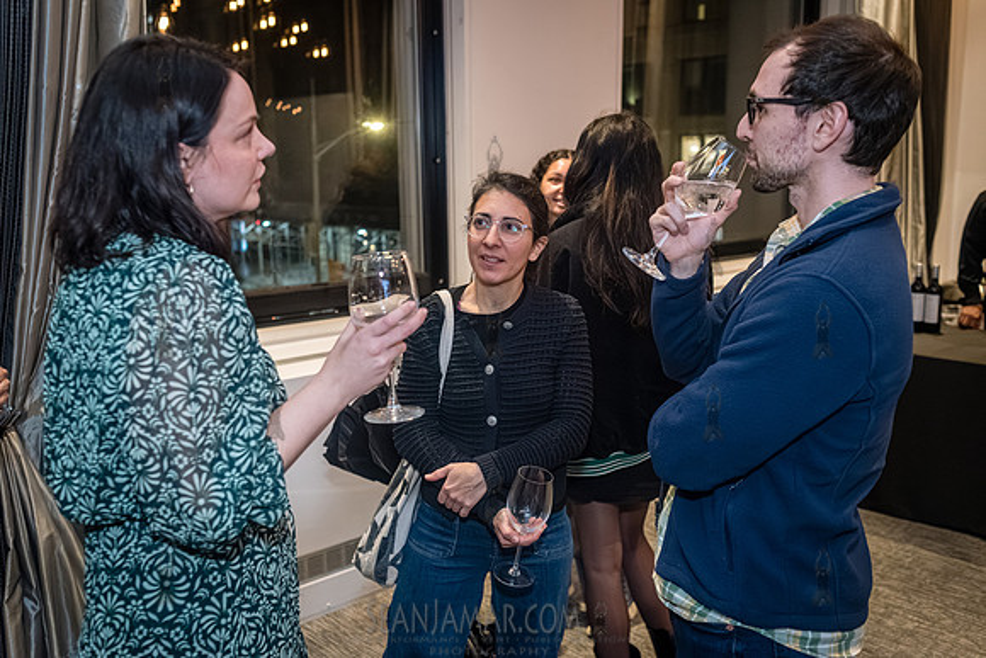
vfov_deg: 37.9
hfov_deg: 54.4
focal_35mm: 35
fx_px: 959
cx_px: 493
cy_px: 329
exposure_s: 1/320
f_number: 4
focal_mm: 35
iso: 5000
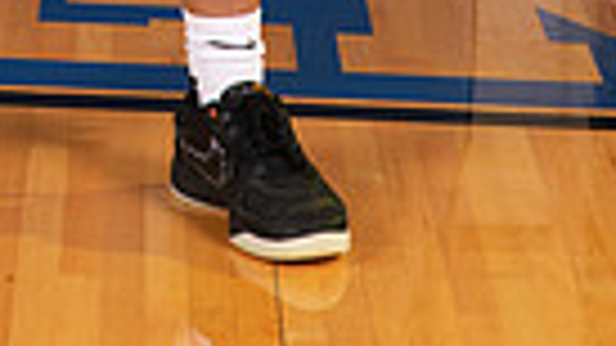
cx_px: 112
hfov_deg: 8.9
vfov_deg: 4.8
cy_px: -602
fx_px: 3936
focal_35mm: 241
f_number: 7.1
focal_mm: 70
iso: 320
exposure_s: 1/320
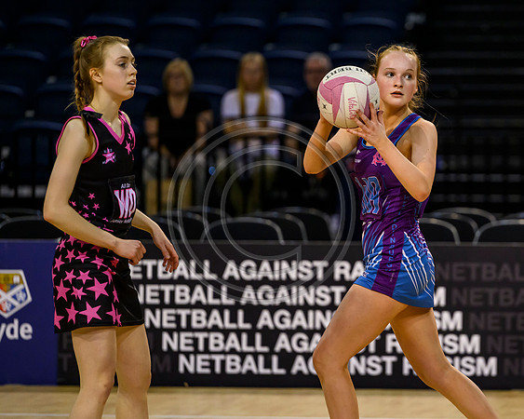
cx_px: 409
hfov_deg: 6.6
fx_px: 4544
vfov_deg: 5.3
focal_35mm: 293
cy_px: 186
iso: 3200
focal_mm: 200
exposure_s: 1/800
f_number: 2.8
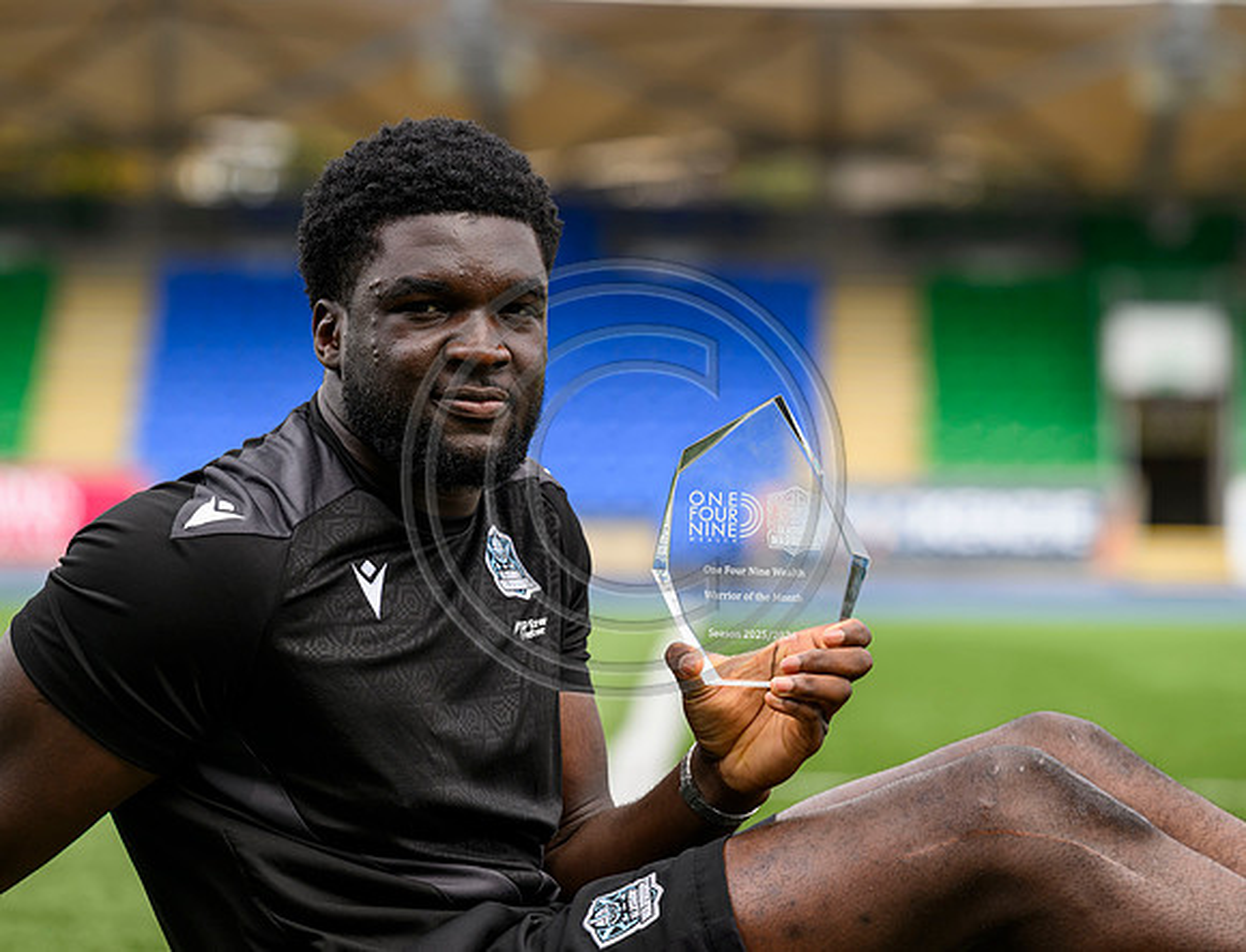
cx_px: 664
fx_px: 7108
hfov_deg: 10.0
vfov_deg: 7.7
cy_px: 464
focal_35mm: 196
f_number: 4.5
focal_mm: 175
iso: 160
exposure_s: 1/160
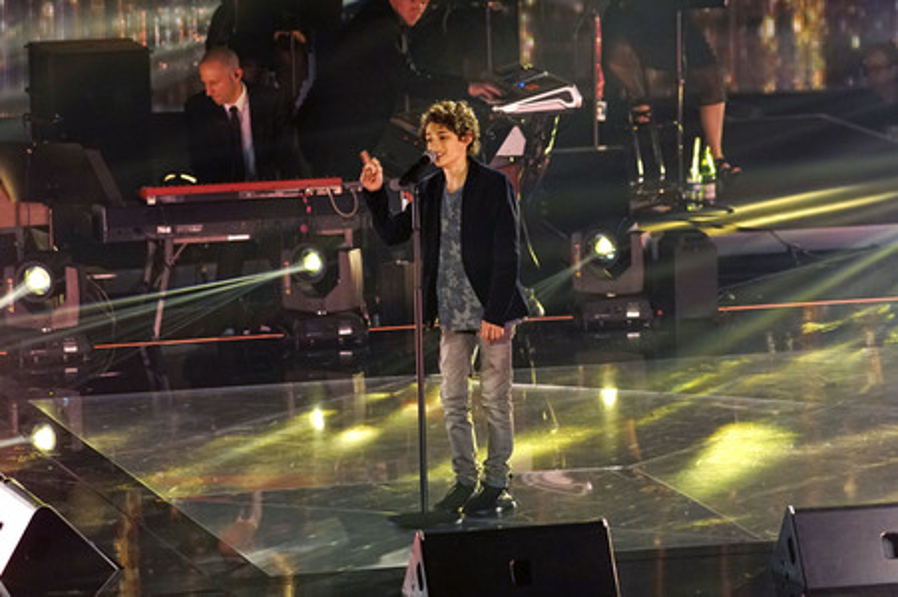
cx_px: 449
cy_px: 298
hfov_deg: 10.3
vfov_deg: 6.9
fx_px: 4985
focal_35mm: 200
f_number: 4
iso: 1600
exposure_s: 1/200
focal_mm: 200
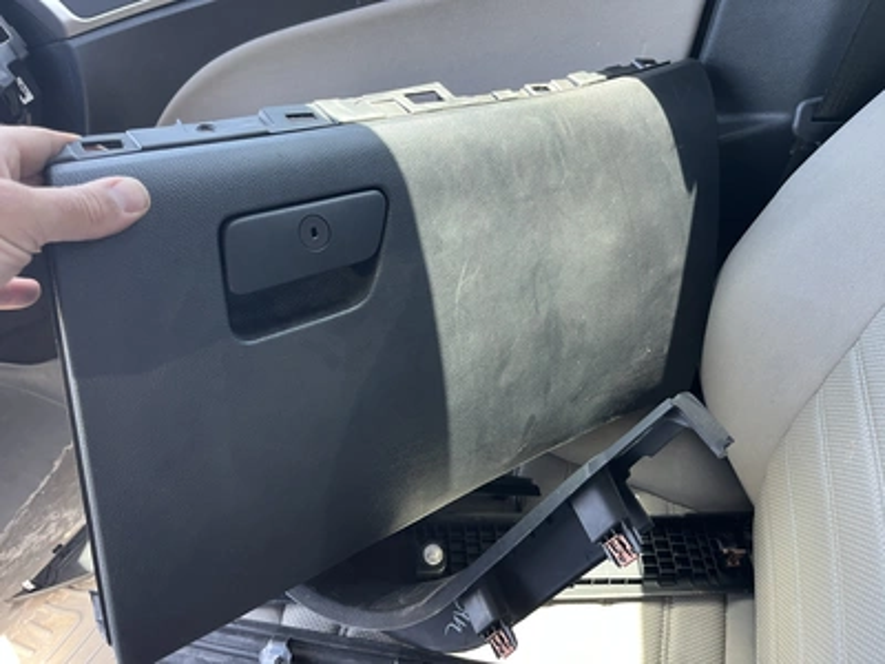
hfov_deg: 67.3
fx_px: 665
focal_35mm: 26
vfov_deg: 53.1
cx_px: 442
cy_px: 332
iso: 160
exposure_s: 1/60
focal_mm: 5.1
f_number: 1.6
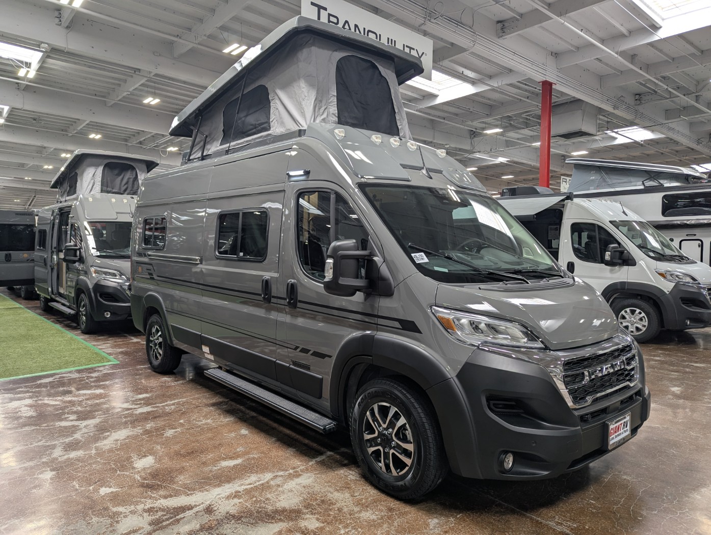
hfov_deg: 71.5
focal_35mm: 24
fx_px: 494
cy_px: 268
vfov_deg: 56.9
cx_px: 356
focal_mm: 6.81
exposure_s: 1/89.6
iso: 59
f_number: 1.85
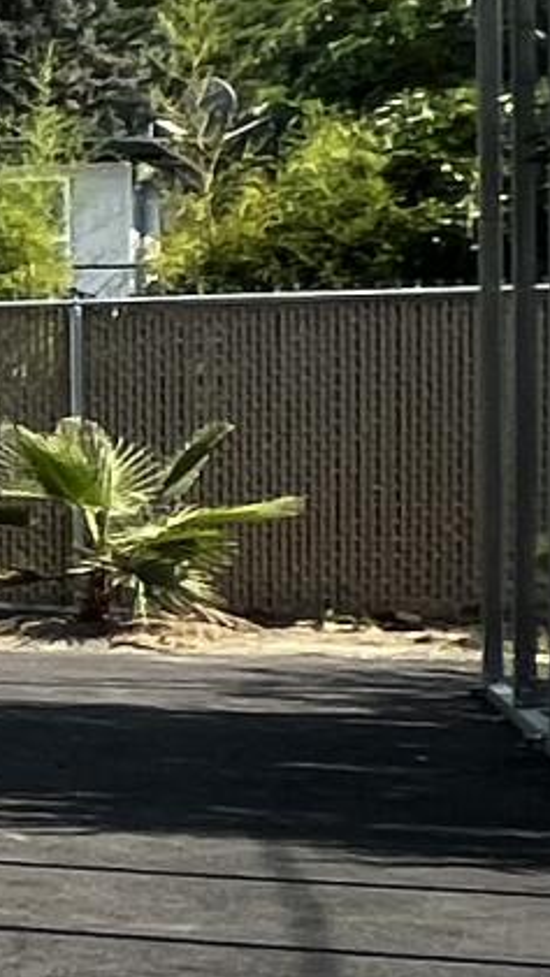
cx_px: -2439
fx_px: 2617
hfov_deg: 5.8
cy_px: 443
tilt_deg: -1.2
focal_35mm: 101
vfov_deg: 21.1
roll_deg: +1.1
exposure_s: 1/995
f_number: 1.8
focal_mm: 1.57
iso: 32
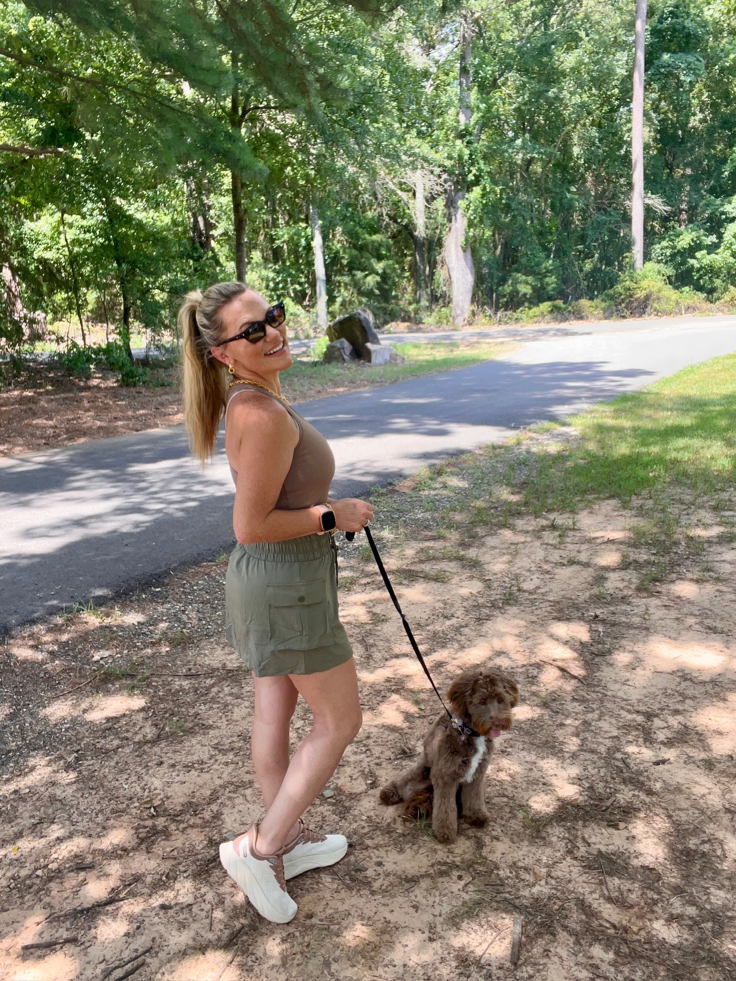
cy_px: 490
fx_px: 850
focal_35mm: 30
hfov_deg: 46.8
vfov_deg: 60.0
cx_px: 368
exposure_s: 1/126
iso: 40
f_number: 2.2
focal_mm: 2.71
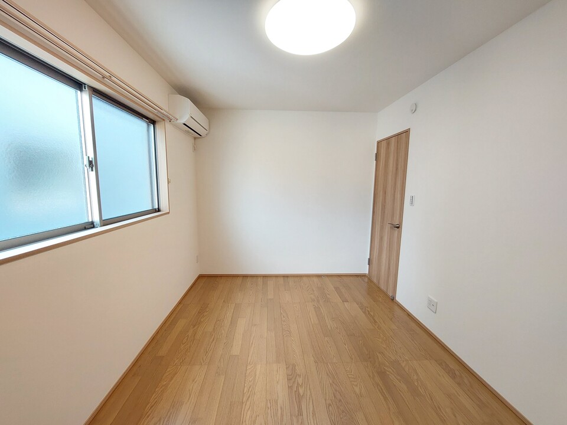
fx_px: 213
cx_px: 284
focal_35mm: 13
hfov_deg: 106.2
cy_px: 212
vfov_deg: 89.9
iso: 250
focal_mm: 1.74
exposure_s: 1/60
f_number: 2.2
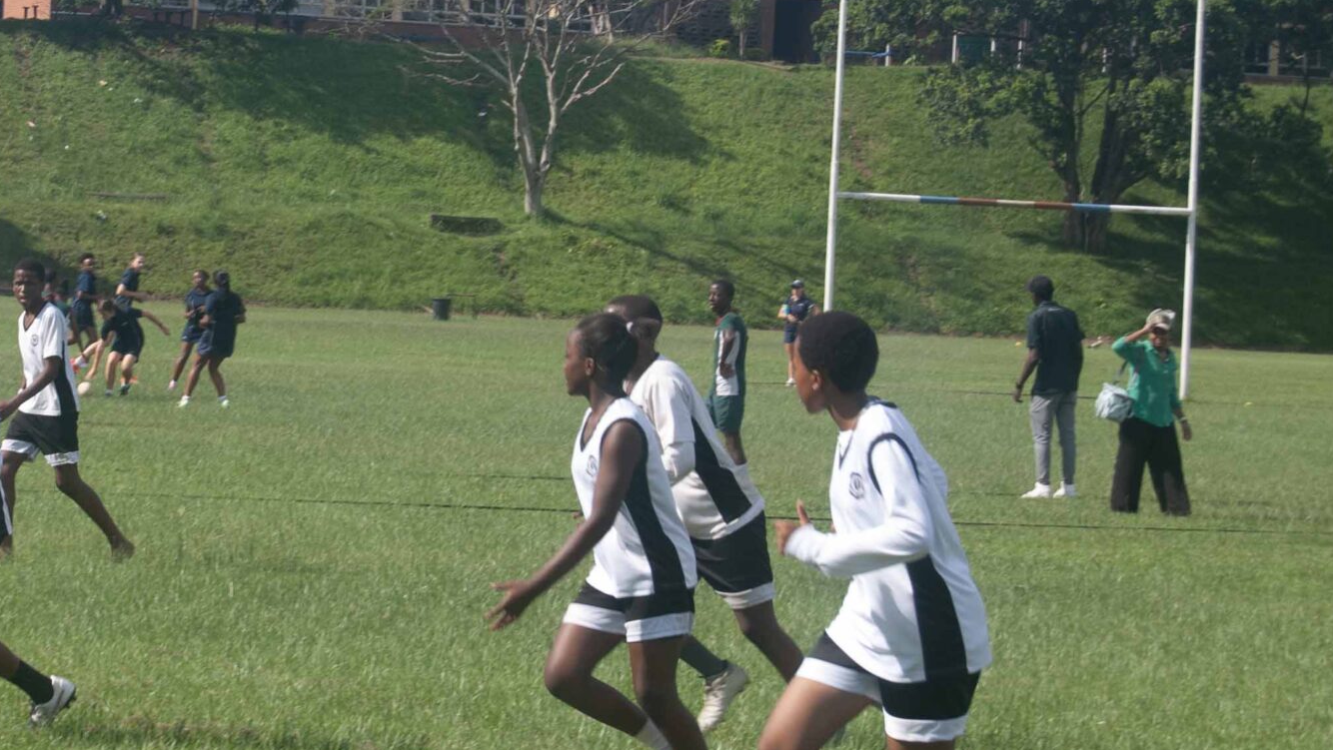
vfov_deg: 7.3
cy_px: 213
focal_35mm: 166
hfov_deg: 12.9
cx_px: 201
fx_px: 5869
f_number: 7.1
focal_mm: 55
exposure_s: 1/200
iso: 100
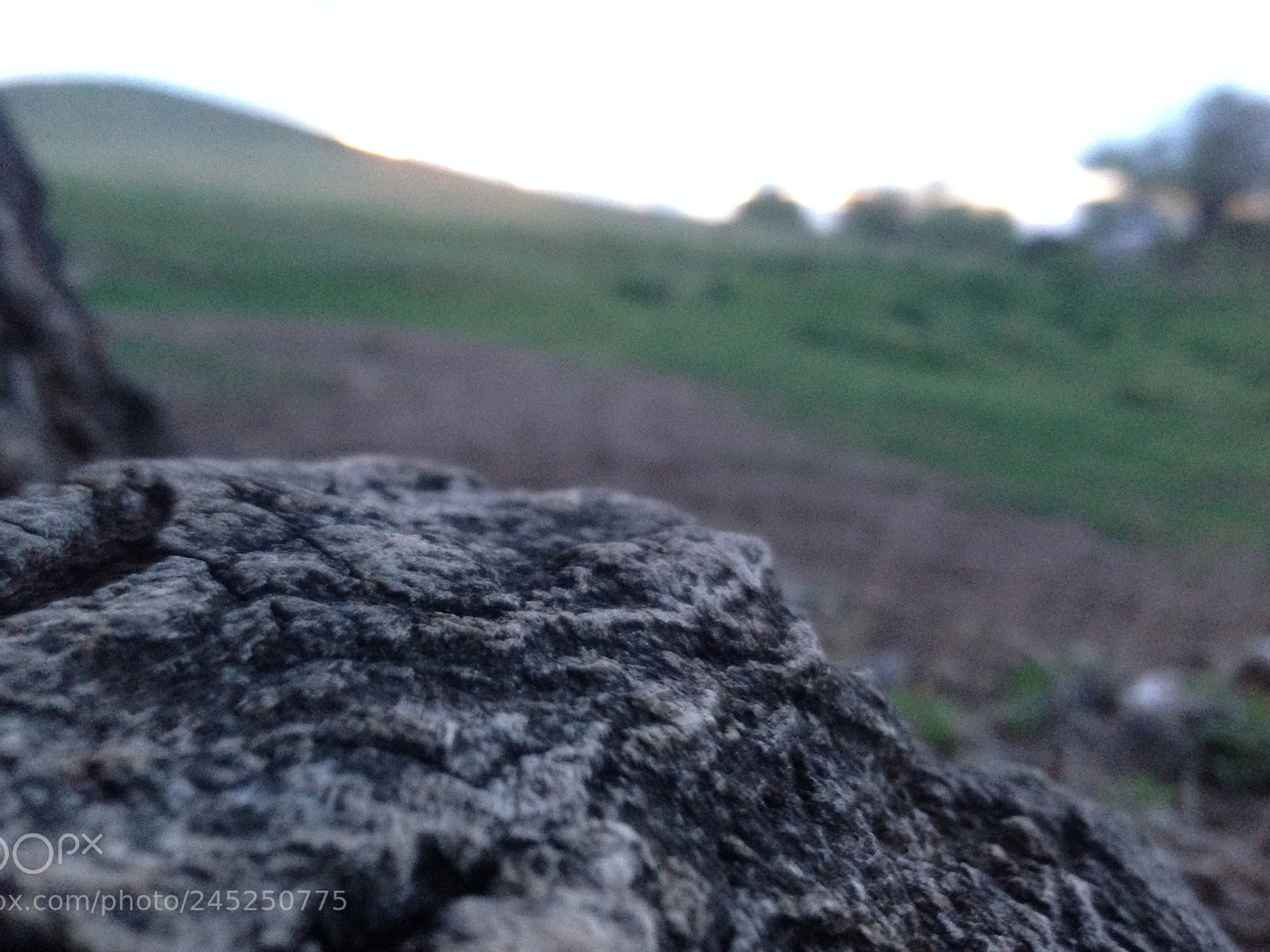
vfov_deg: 38.6
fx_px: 1357
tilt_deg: -7.3
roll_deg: -2.3
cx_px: 594
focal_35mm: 37
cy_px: 437
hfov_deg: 50.1
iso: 320
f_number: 2.4
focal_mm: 4.12
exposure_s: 1/20
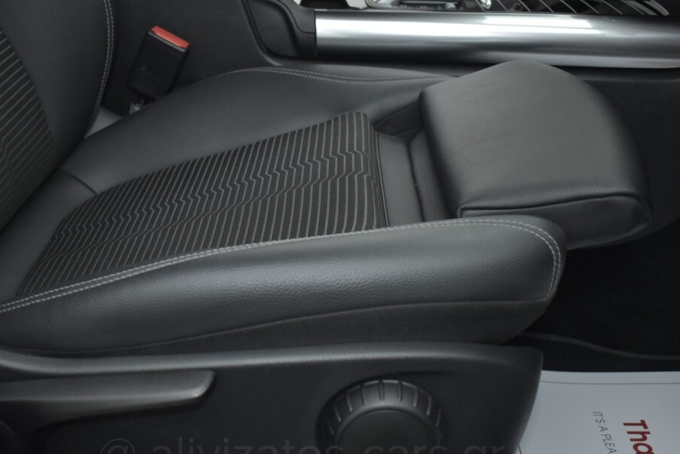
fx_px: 861
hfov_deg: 43.0
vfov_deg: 29.6
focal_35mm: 46
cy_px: 237
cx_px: 301
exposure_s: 1/100
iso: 1600
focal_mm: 27
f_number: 4
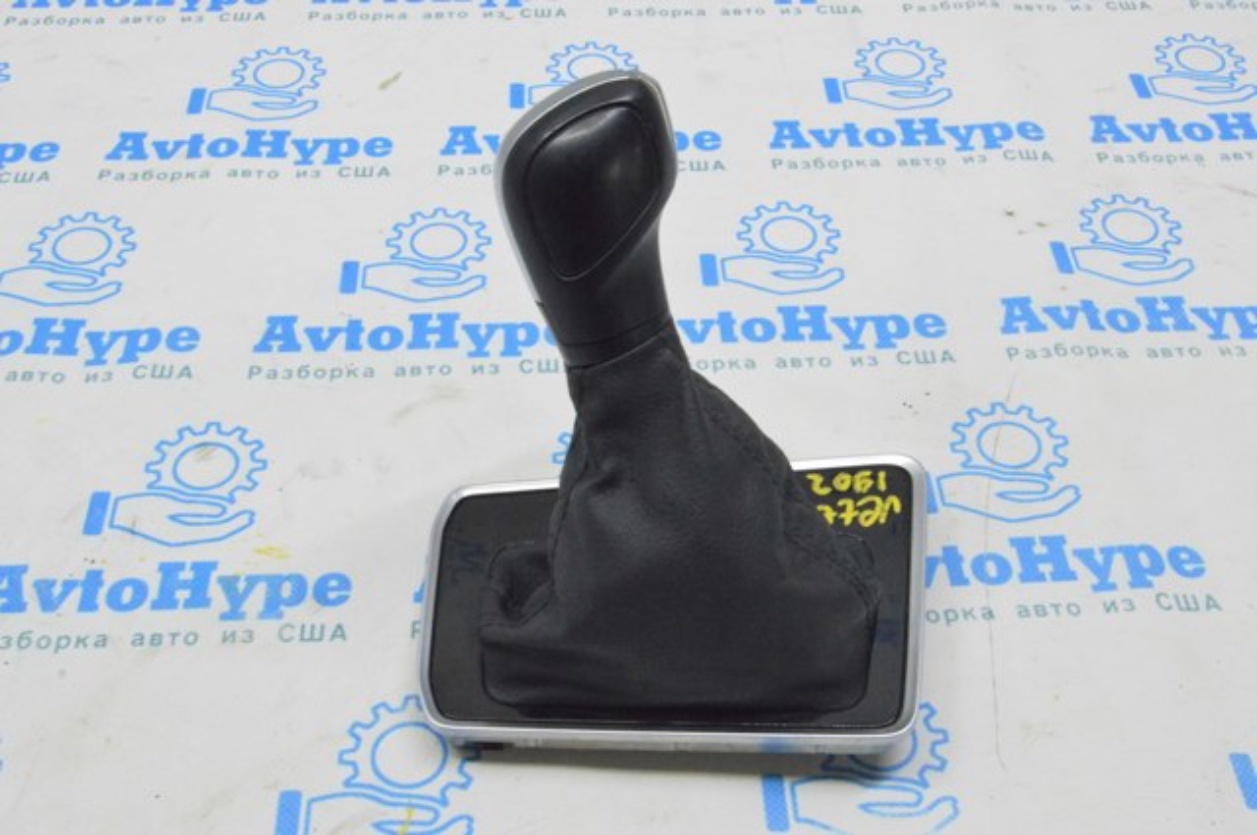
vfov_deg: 29.8
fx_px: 1569
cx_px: 628
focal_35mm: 45
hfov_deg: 43.7
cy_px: 418
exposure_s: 1/20
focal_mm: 30
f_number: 20
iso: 6400
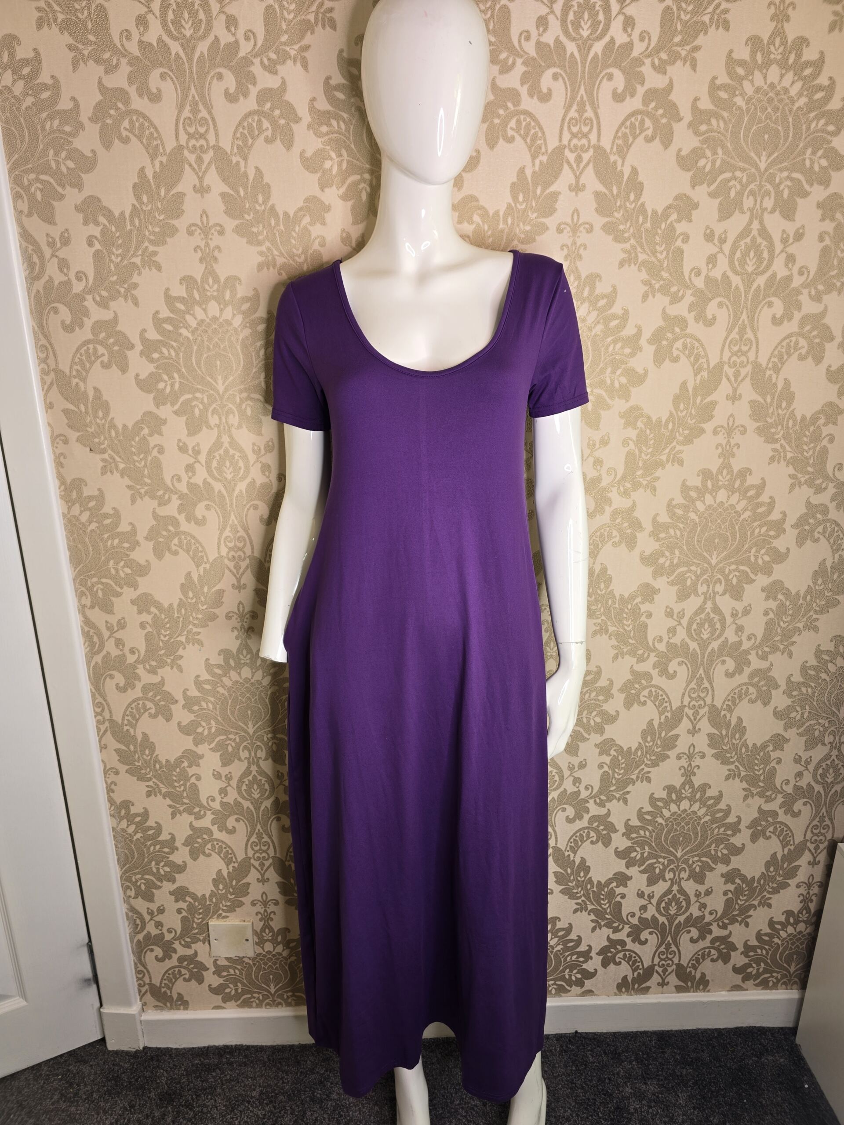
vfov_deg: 73.9
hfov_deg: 58.9
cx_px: 422
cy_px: 562
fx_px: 748
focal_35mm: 23
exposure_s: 1/50
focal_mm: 6.3
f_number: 1.7
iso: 32
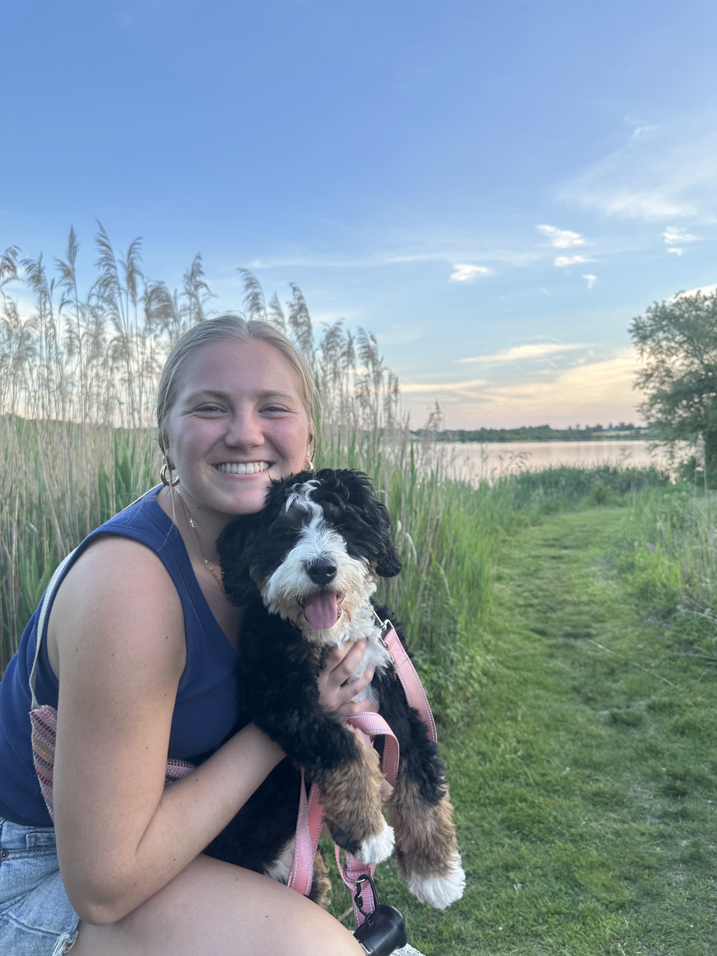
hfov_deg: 56.8
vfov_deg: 71.6
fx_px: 663
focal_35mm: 24
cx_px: 358
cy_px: 478
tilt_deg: -1.7
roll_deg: +0.0
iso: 80
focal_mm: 6.86
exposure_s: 1/296
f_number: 1.78
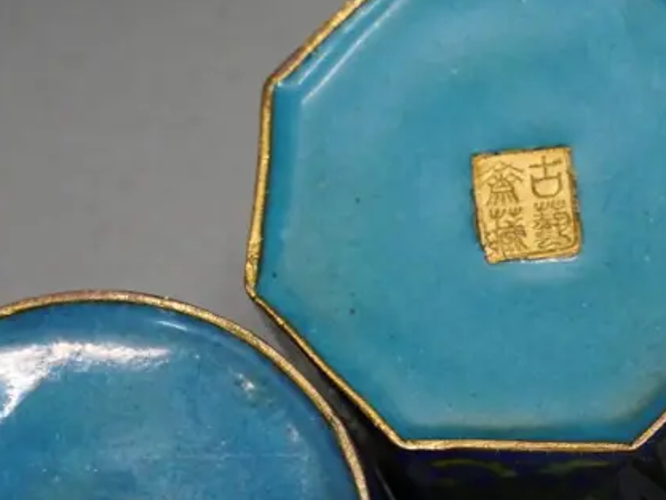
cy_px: 481
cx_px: 674
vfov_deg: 13.6
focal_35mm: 108
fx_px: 2078
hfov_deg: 17.7
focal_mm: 22
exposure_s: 1/100
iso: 3200
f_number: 5.6
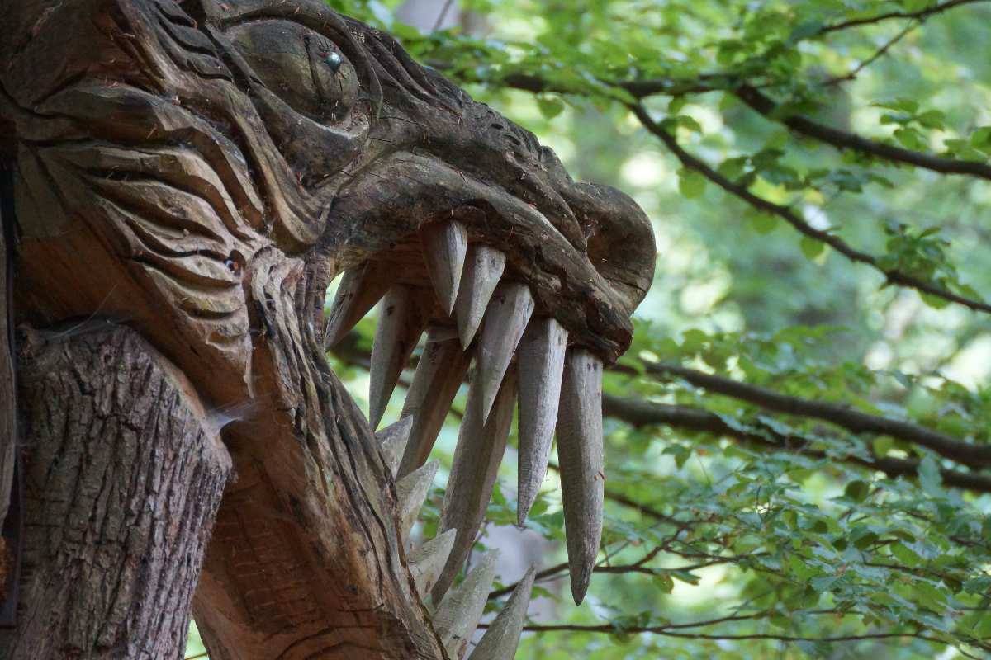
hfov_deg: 4.6
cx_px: 496
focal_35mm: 450
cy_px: 330
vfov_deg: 3.1
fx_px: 12387
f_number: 5.6
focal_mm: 300
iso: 1600
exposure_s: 1/80
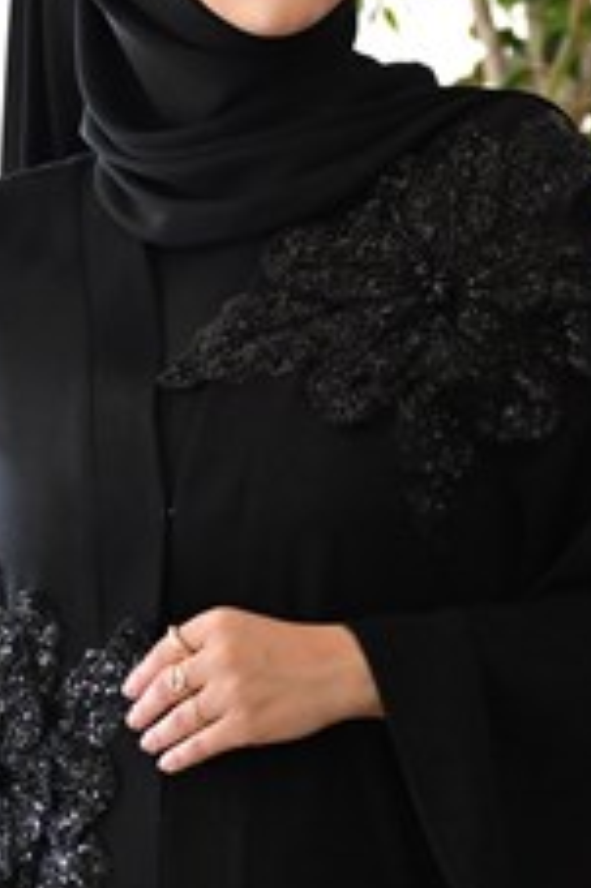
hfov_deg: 4.8
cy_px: 524
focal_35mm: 286
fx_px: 7053
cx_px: 176
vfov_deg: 7.2
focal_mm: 72
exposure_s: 1/250
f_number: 4.8
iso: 4500
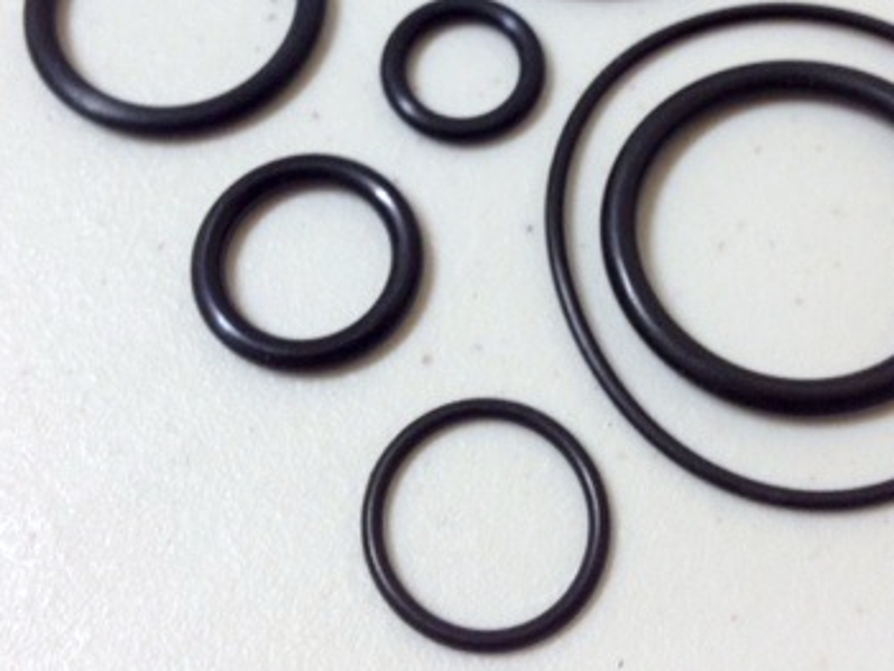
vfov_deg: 22.5
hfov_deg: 30.2
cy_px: 82
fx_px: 1654
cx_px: 483
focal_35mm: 64
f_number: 2.4
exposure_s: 1/20
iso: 160
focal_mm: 4.28
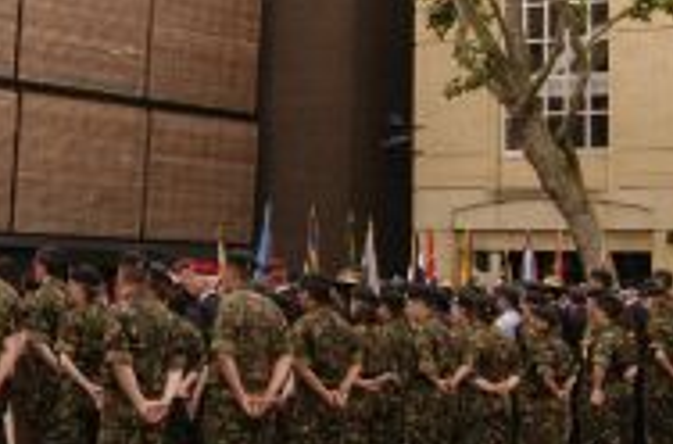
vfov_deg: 13.3
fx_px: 1900
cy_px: 132
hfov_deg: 20.0
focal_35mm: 102
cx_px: 204
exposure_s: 1/200
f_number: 9
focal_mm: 28
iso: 400
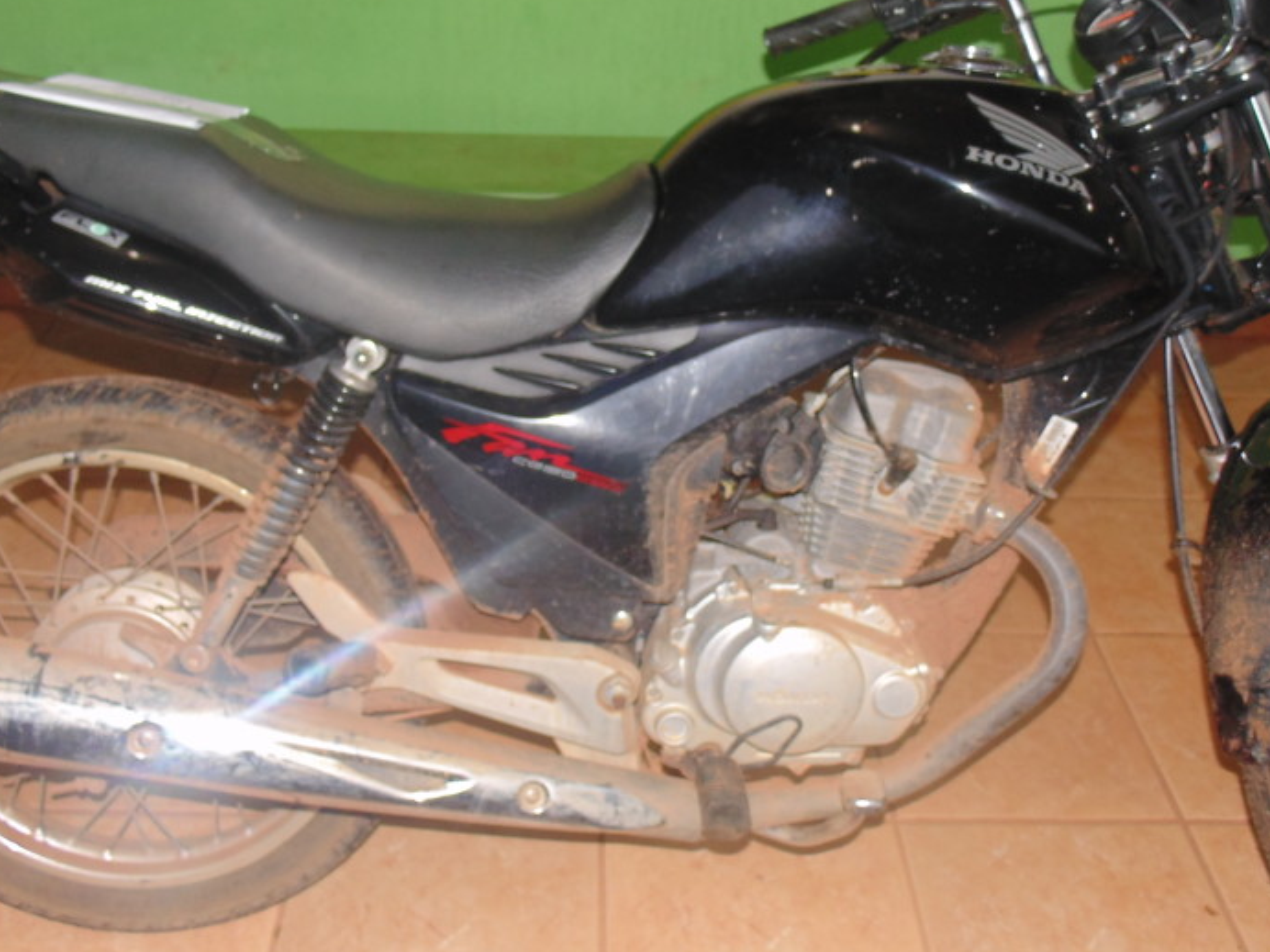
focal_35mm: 37
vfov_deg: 38.5
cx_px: 620
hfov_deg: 50.1
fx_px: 1357
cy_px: 369
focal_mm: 4.5
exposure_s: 1/30
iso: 100
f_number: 3.1
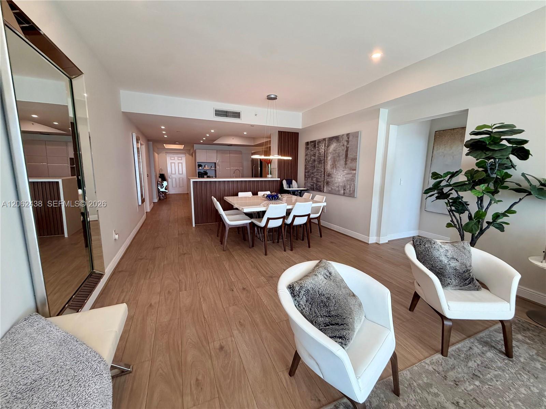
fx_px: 221
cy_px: 204
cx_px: 273
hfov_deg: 102.1
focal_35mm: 14
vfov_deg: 85.7
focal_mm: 2.22
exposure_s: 1/120
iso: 80
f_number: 2.2
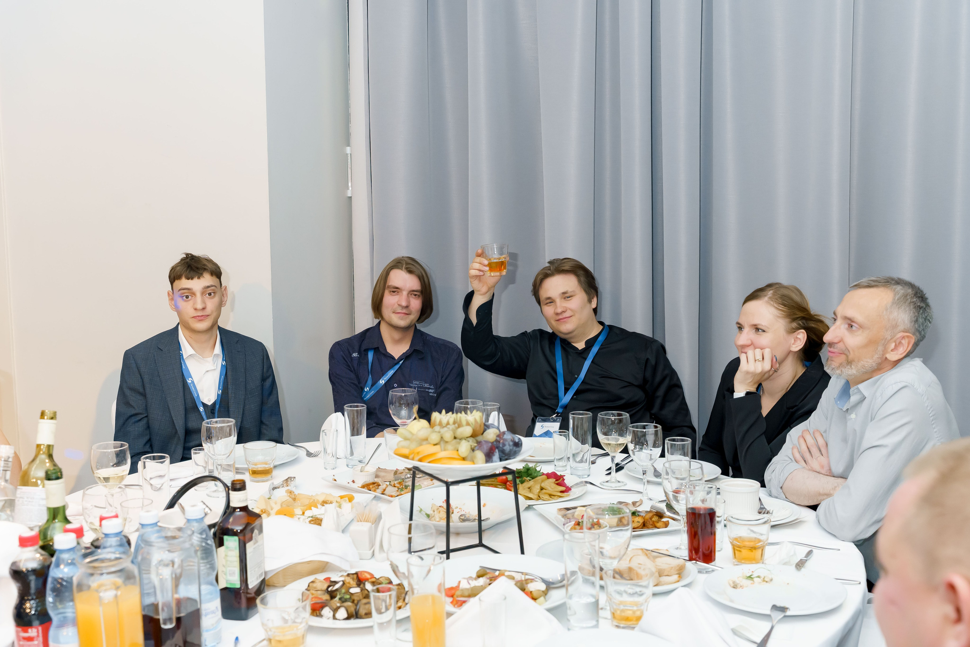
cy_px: 324
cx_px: 485
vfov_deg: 34.2
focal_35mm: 39
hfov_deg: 49.6
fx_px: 1051
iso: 3200
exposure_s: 1/125
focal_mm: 39
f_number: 5
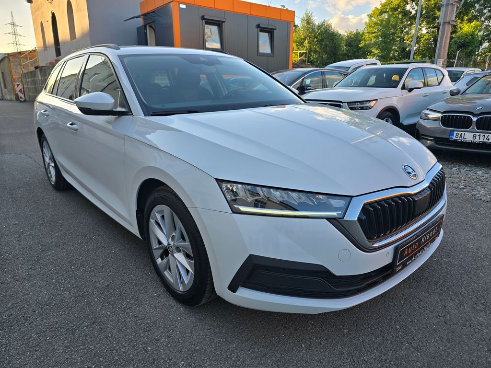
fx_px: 326
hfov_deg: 73.9
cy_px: 184
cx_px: 246
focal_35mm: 23
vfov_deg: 58.9
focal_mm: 6.3
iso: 12
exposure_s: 1/194
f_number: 1.7
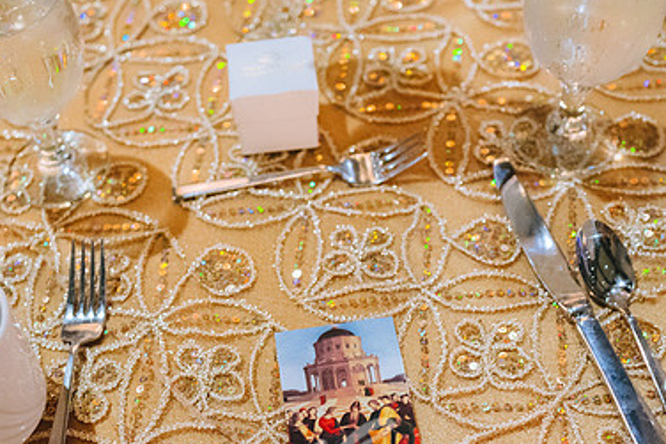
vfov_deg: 24.9
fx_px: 999
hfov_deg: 36.8
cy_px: 318
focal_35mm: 54
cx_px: 292
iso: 4000
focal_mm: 35
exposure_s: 1/100
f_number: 2.8
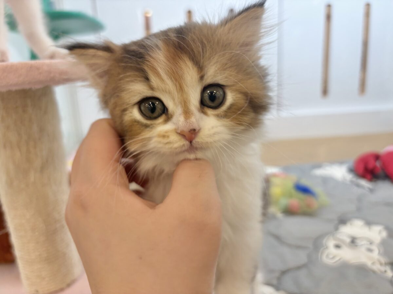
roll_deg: +2.7
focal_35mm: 26
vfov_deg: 53.1
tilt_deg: -15.5
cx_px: 196
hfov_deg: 67.3
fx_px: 295
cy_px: 147
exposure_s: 1/100
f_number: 1.6
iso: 80
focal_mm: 5.96
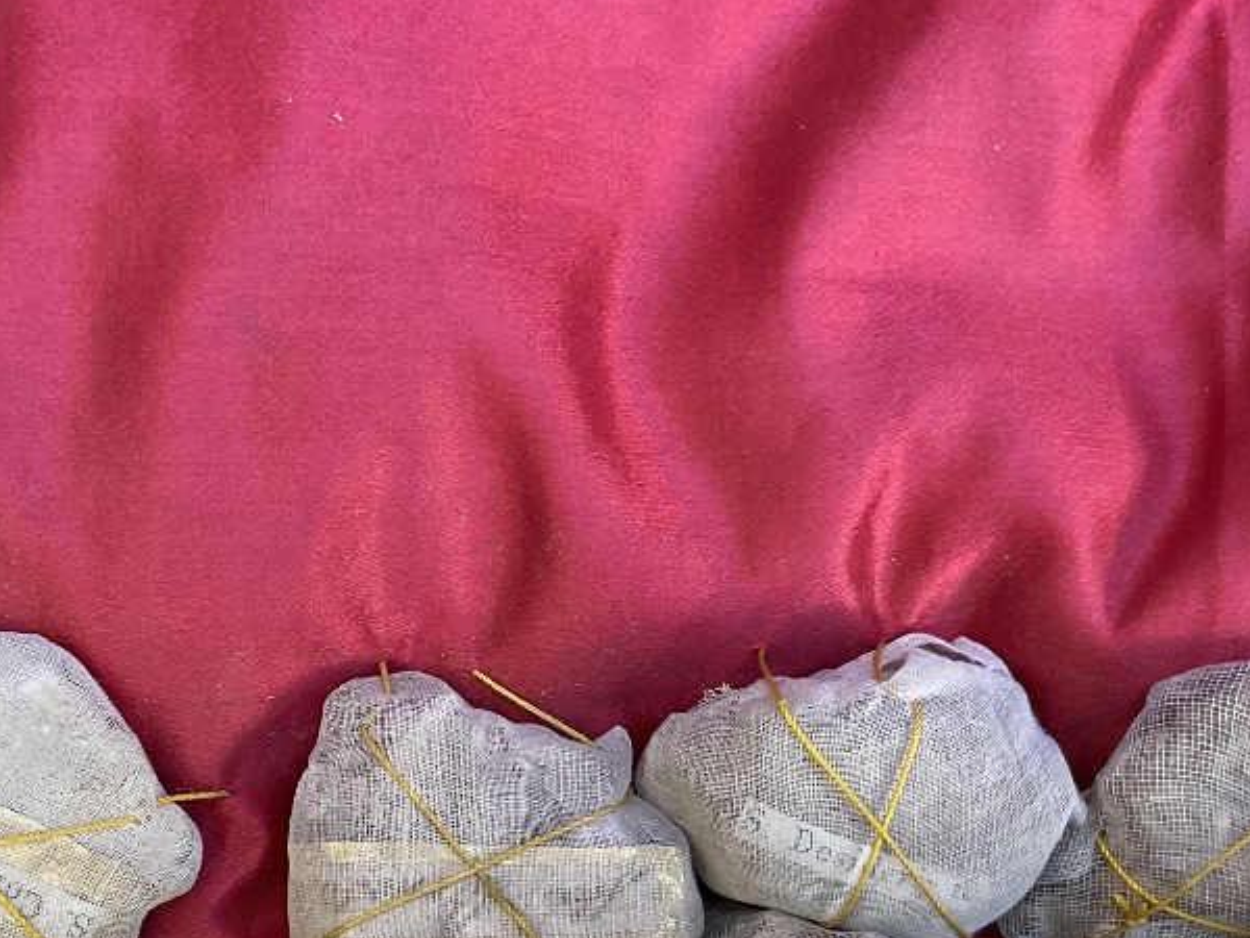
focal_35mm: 58
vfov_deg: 24.6
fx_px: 2094
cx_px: 542
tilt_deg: -63.9
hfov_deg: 33.2
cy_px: 819
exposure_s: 1/120
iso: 50
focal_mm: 3
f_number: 1.8
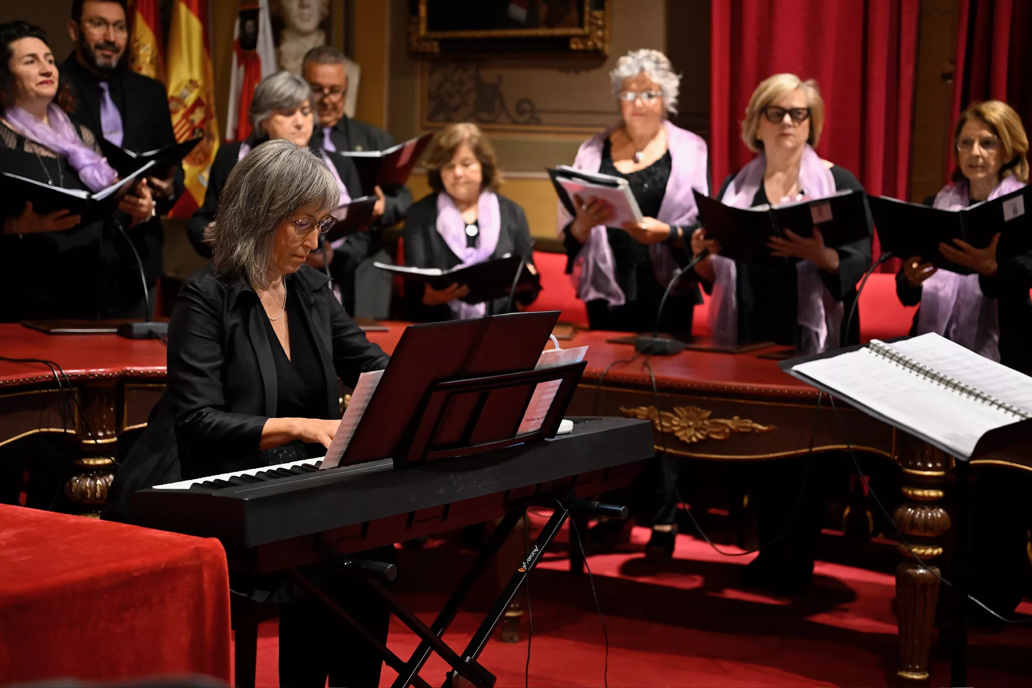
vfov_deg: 19.5
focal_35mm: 70
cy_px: 344
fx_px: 2007
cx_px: 516
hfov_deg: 28.8
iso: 1250
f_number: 2.8
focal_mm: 70
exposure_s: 1/125
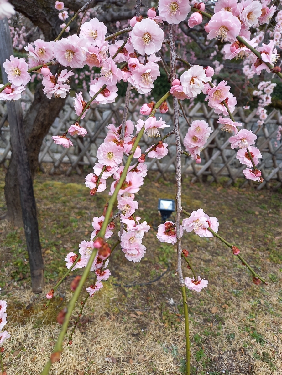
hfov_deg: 54.9
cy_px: 188
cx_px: 141
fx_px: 272
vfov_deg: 69.4
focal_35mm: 25
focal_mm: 4.65
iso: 50
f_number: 1.8
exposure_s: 1/195
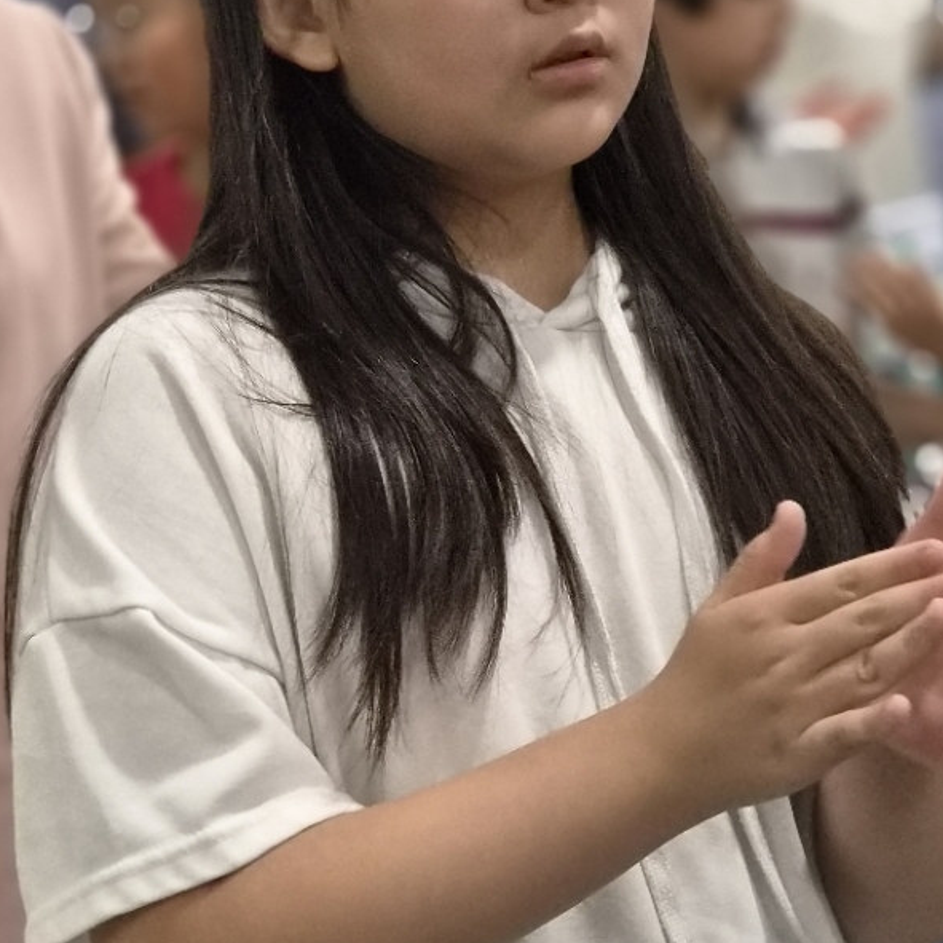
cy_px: 578
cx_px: 608
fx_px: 4068
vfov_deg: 13.2
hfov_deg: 13.2
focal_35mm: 132
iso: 500
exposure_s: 1/120
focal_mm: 7
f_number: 2.4
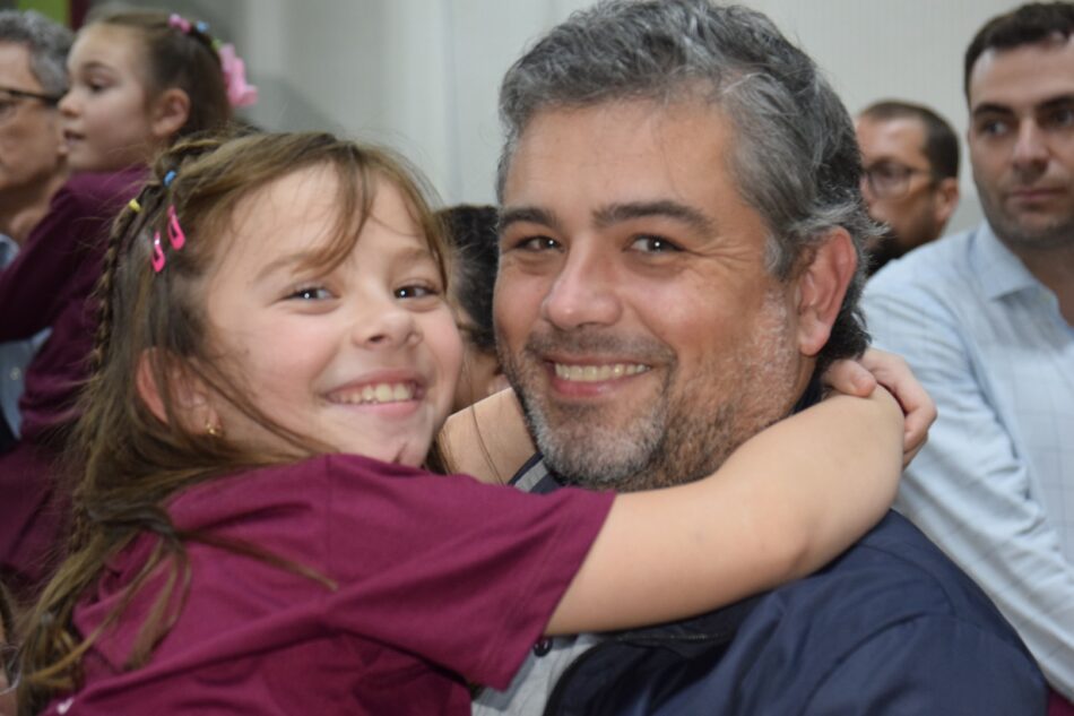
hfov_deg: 26.0
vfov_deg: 17.5
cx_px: 537
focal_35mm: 78
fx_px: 2326
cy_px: 358
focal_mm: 52
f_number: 4
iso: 1600
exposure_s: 1/100
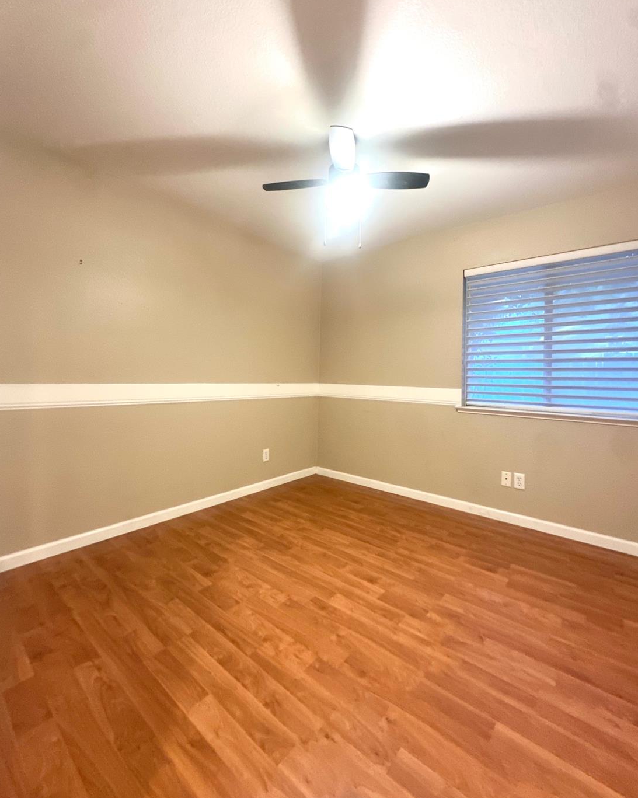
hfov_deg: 84.0
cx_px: 315
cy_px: 375
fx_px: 354
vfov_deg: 96.7
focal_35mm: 15
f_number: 2.2
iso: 640
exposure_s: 1/60
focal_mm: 2.22
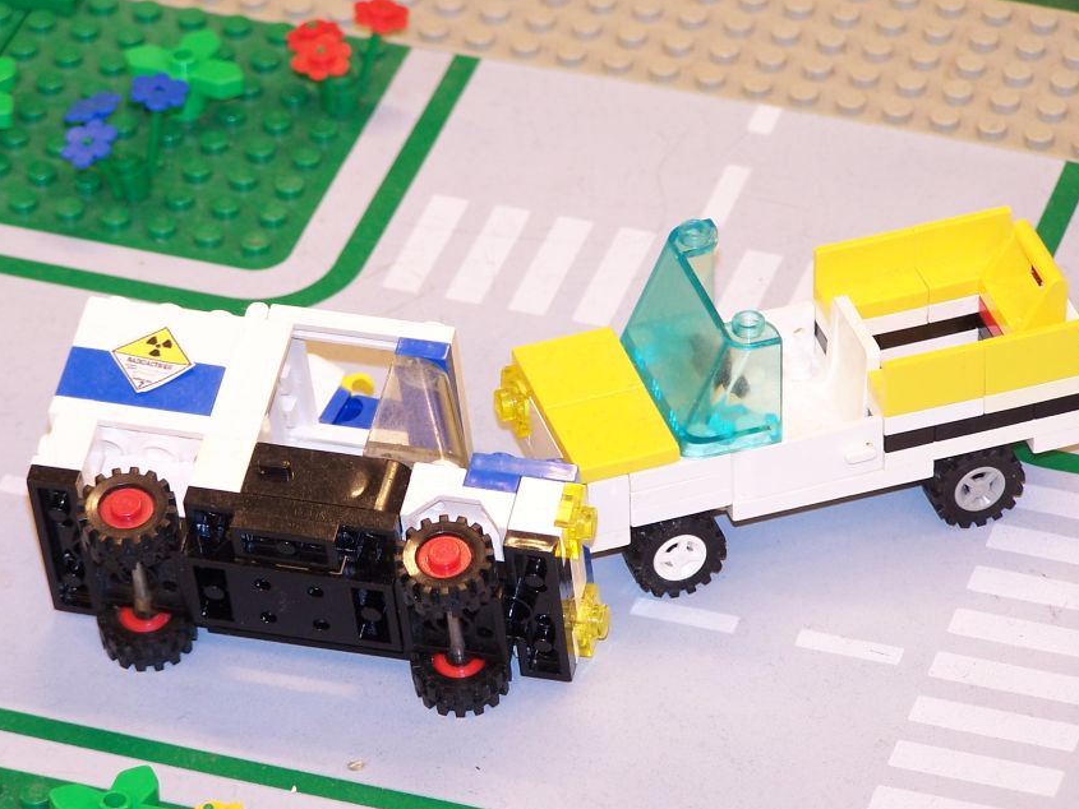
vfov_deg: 6.5
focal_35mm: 229
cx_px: 506
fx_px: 7139
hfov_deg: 8.6
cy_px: 440
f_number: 3.2
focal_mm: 31.3
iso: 80
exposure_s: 1/4
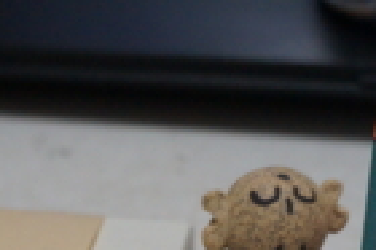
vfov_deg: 14.9
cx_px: 118
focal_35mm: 86
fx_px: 897
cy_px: 349
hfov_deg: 23.5
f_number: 4
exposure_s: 1/160
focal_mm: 20
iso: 2000
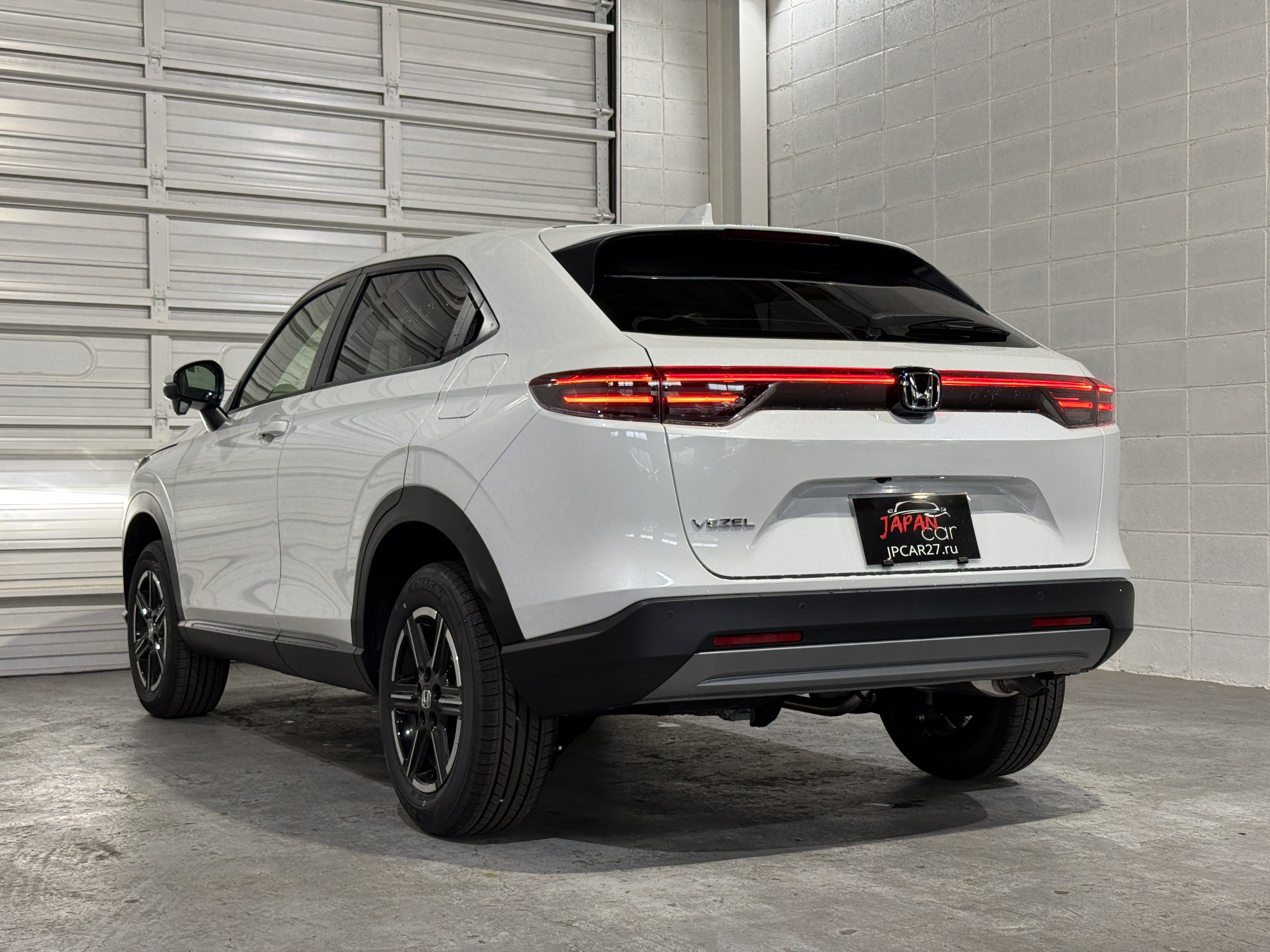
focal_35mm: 48
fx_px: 1761
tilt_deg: +0.4
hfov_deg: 39.7
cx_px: 635
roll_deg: +0.2
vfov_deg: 30.3
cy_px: 476
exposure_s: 1/60
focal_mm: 6.76
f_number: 1.78
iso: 64
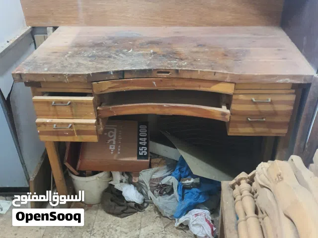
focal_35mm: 26
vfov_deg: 53.1
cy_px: 119
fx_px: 239
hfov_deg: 67.3
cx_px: 159
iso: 640
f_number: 1.5
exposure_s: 1/50
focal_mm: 4.3
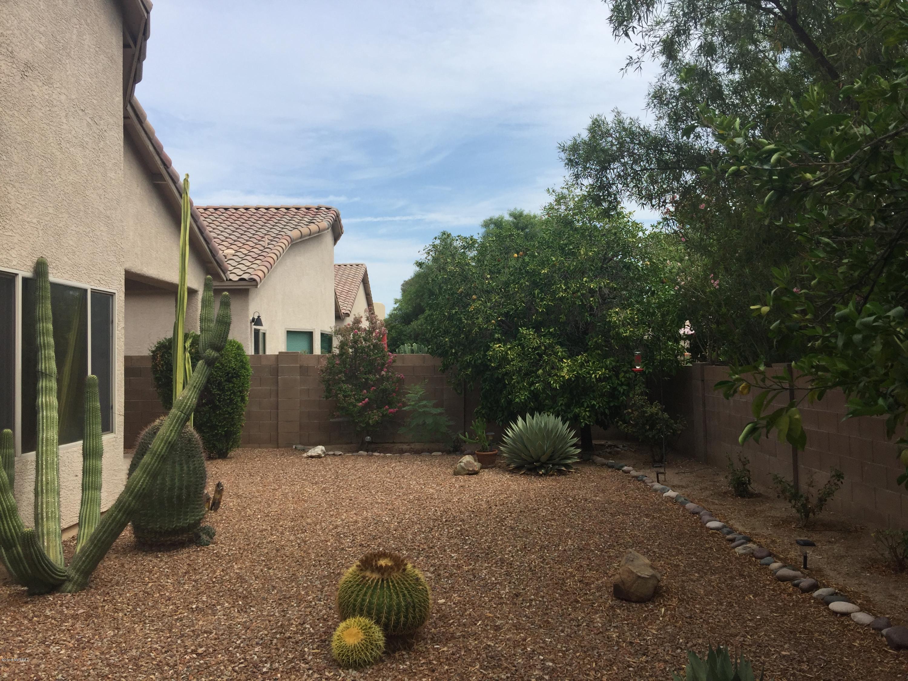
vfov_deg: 48.2
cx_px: 454
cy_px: 340
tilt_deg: +2.1
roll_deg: -0.7
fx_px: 761
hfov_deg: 61.7
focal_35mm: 29
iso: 32
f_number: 2.2
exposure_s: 1/2083
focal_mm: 4.15
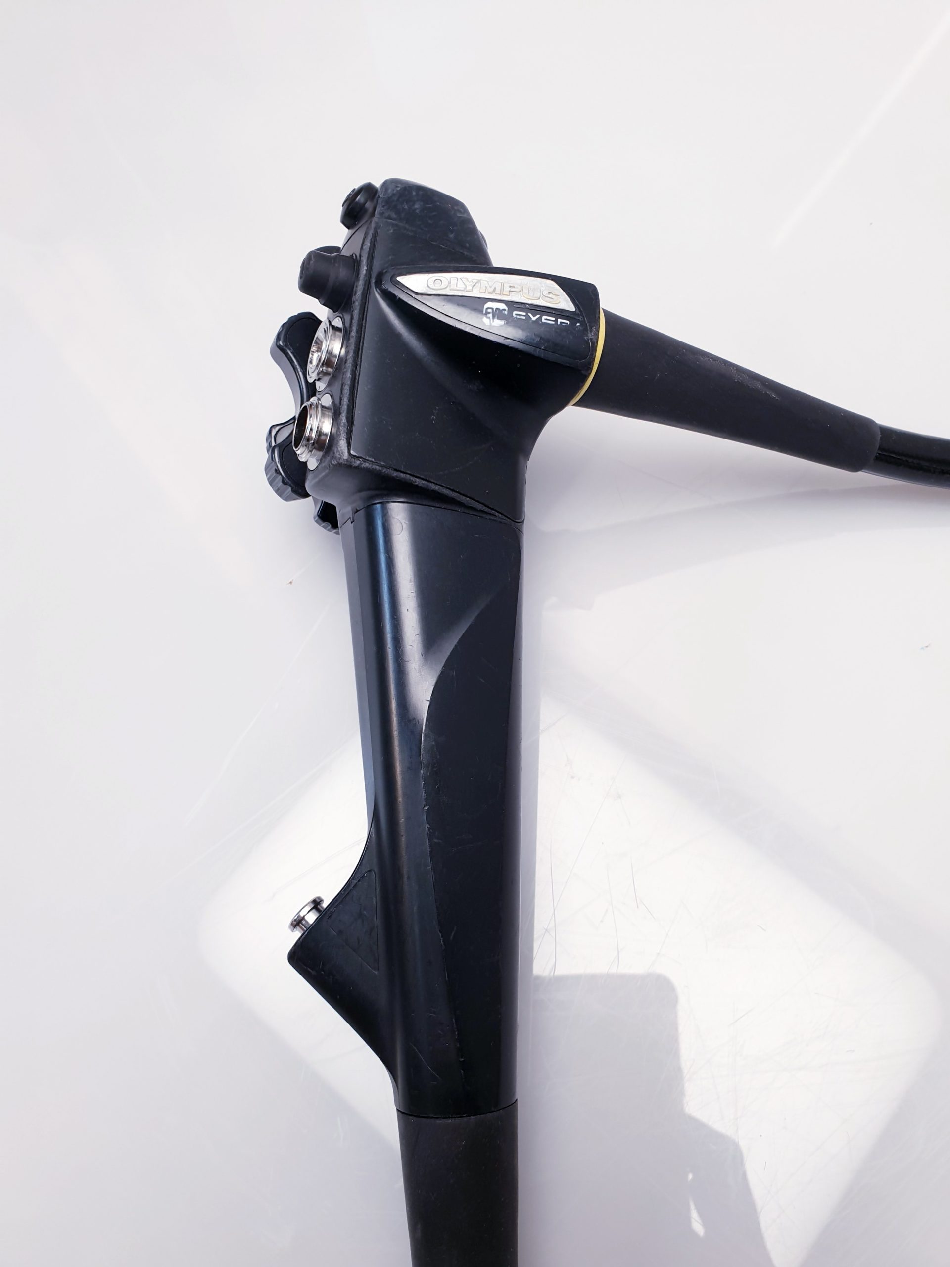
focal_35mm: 26
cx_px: 475
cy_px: 634
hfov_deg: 53.1
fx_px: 951
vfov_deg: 67.3
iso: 64
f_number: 2.4
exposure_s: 1/50
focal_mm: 4.3
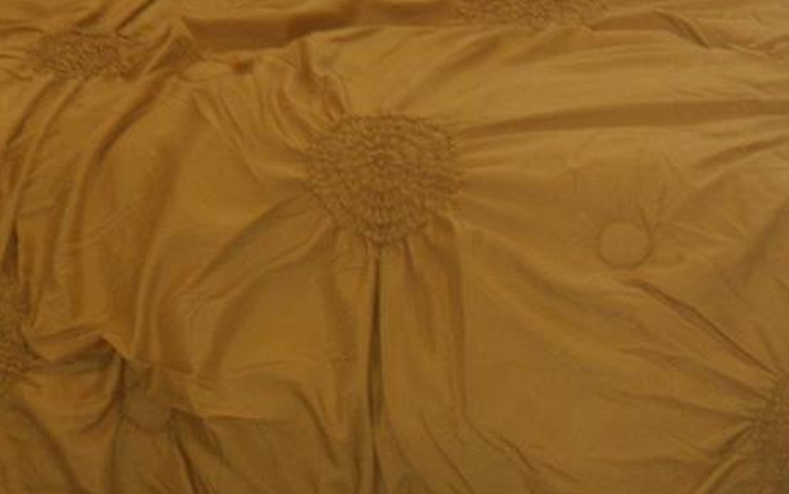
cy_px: -753
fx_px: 3844
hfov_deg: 11.6
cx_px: -57
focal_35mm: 179
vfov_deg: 6.9
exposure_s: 1/60
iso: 400
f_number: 4
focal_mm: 35
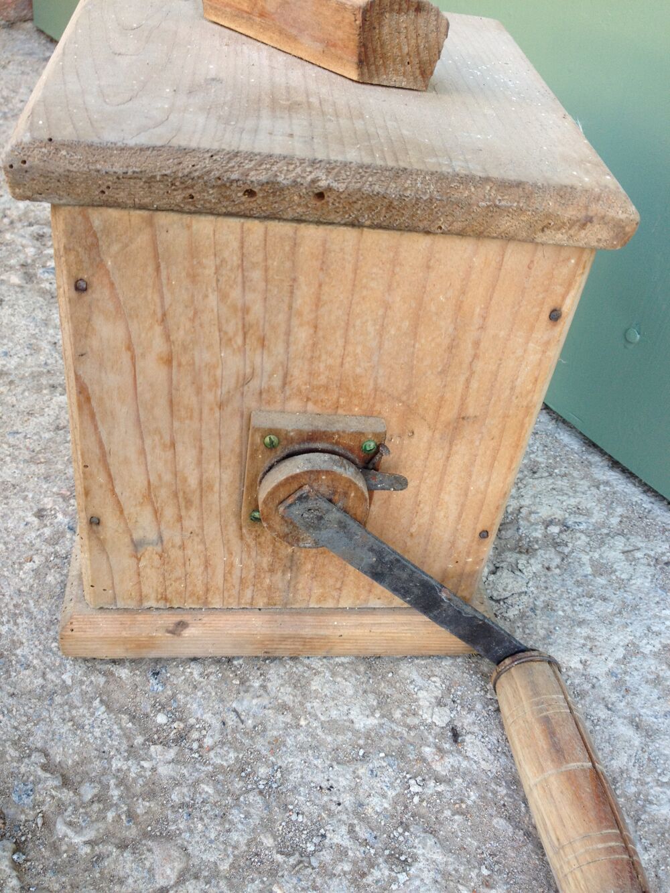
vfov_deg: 52.6
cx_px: 335
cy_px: 446
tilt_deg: -36.6
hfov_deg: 40.7
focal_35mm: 35
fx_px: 903
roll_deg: -10.7
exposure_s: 1/60
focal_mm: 4.28
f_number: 2.4
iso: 50
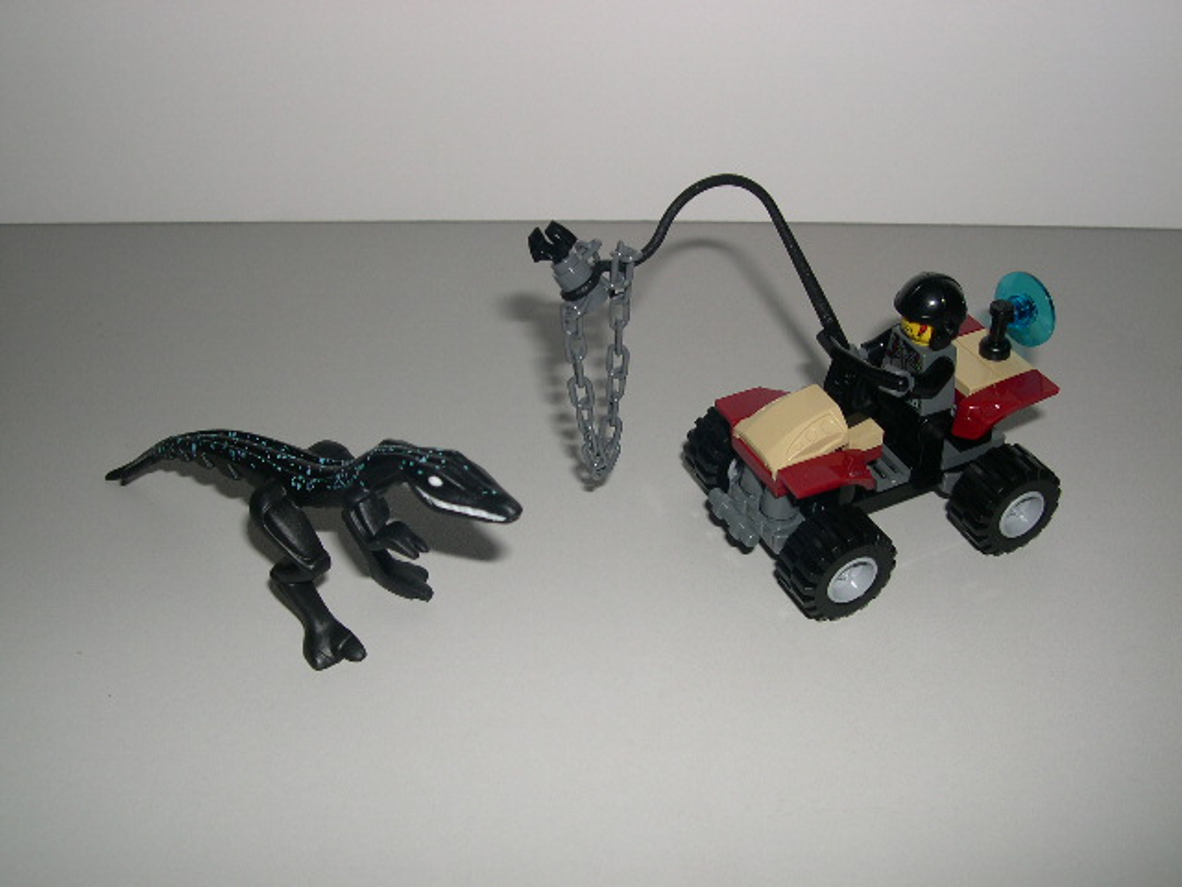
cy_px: 444
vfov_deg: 37.7
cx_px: 591
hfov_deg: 49.0
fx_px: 1298
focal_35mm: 38
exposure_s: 1/60
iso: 100
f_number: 7.6
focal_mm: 8
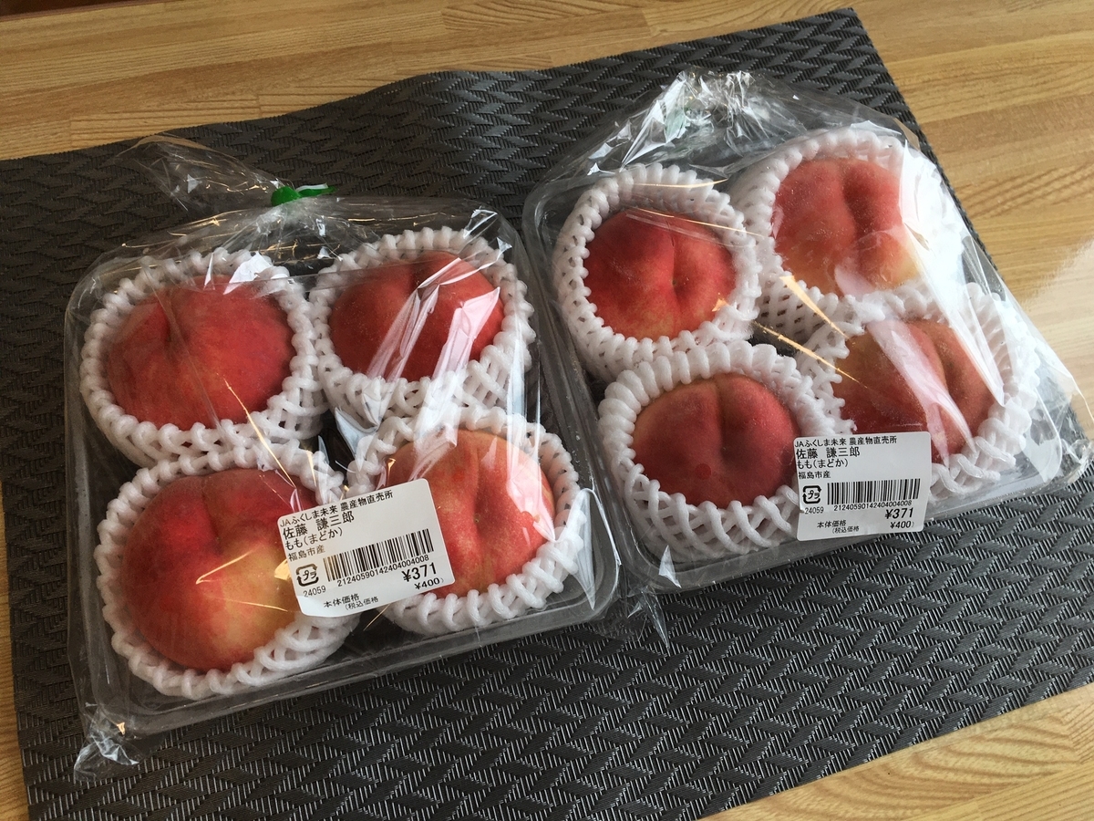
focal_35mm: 29
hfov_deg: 61.7
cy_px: 410
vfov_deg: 48.2
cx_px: 547
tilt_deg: -68.3
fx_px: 917
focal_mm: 4.15
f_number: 2.2
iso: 32
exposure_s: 1/60
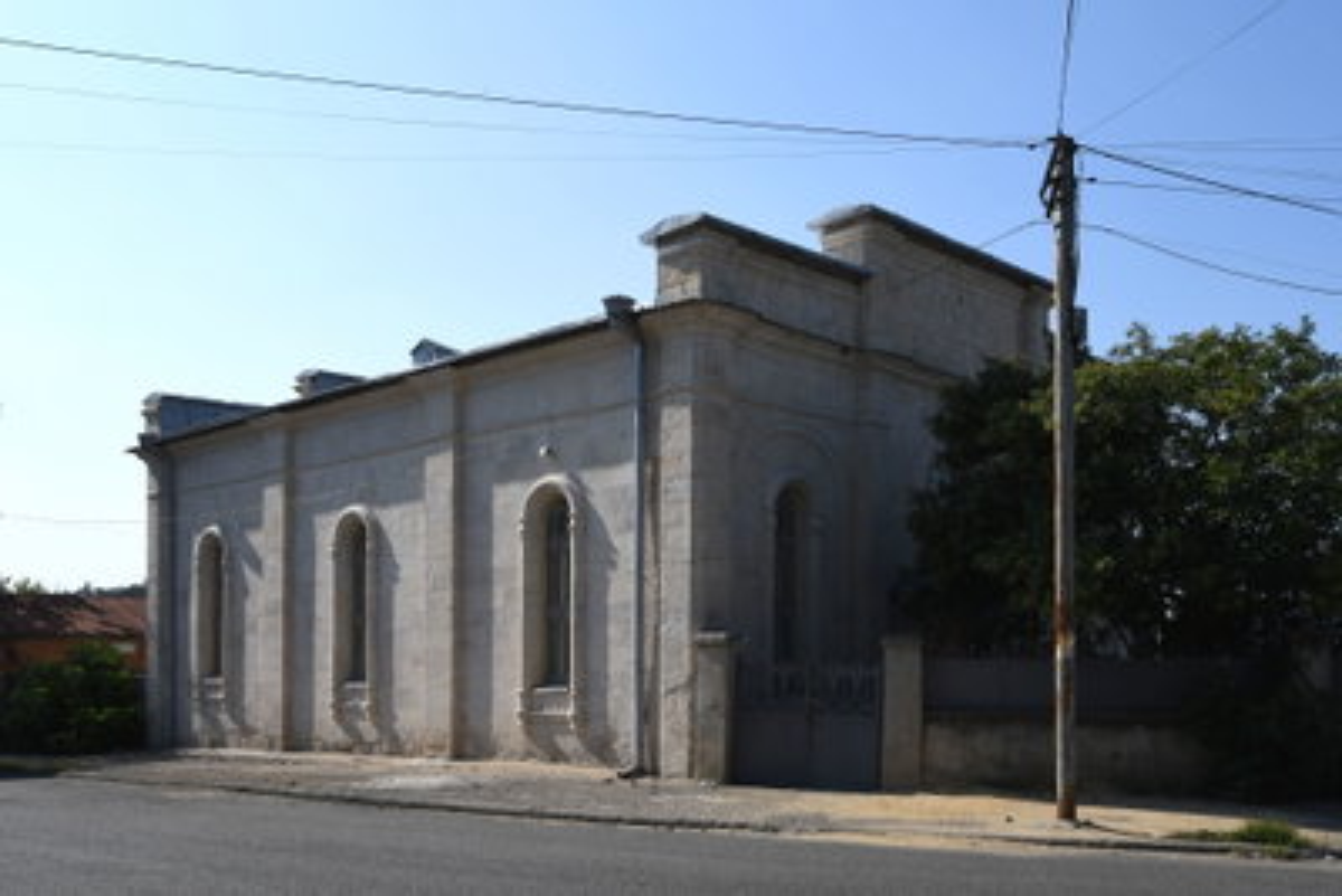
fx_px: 1119
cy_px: 448
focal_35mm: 30
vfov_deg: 43.6
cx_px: 671
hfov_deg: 61.9
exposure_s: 1/400
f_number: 8
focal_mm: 20
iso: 100
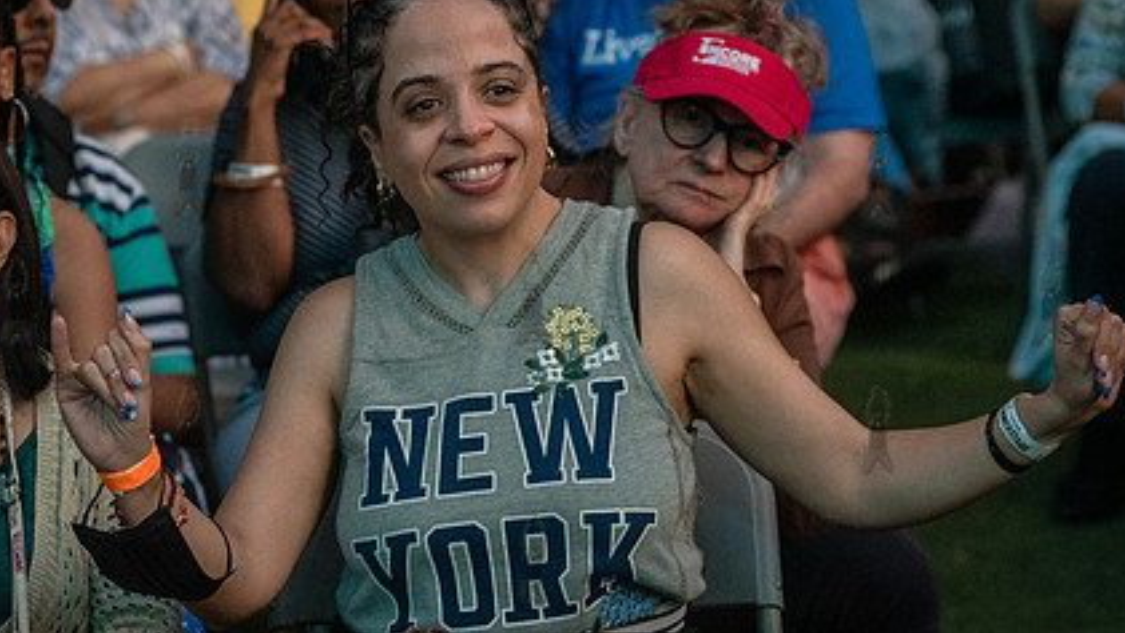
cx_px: 487
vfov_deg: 7.5
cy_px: 324
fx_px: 4833
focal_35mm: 162
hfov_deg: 13.3
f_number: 4
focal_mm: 92
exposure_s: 1/400
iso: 4000
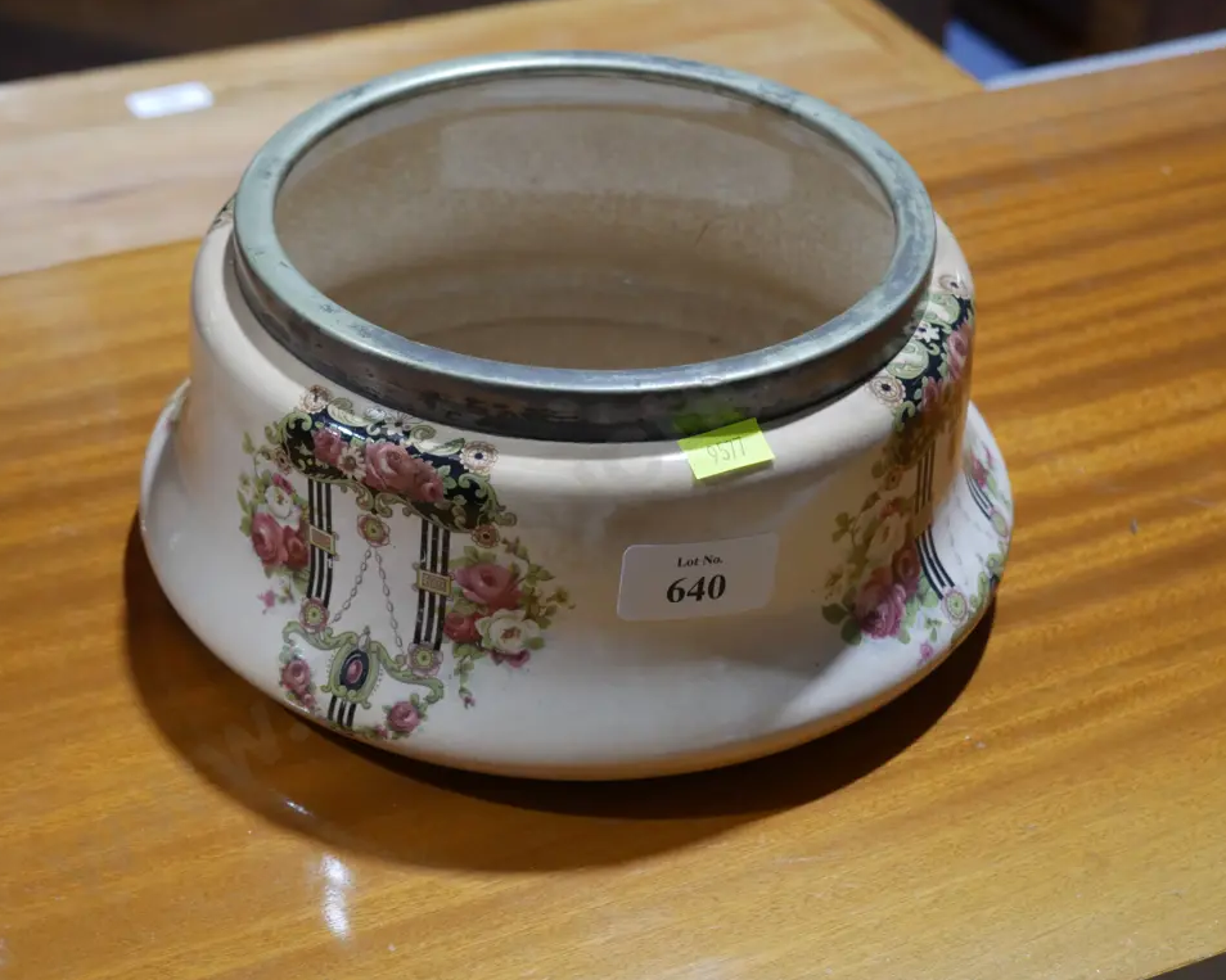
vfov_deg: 23.5
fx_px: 2358
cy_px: 490
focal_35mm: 65
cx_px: 587
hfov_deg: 29.1
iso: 1000
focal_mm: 31
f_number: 5.4
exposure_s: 1/80
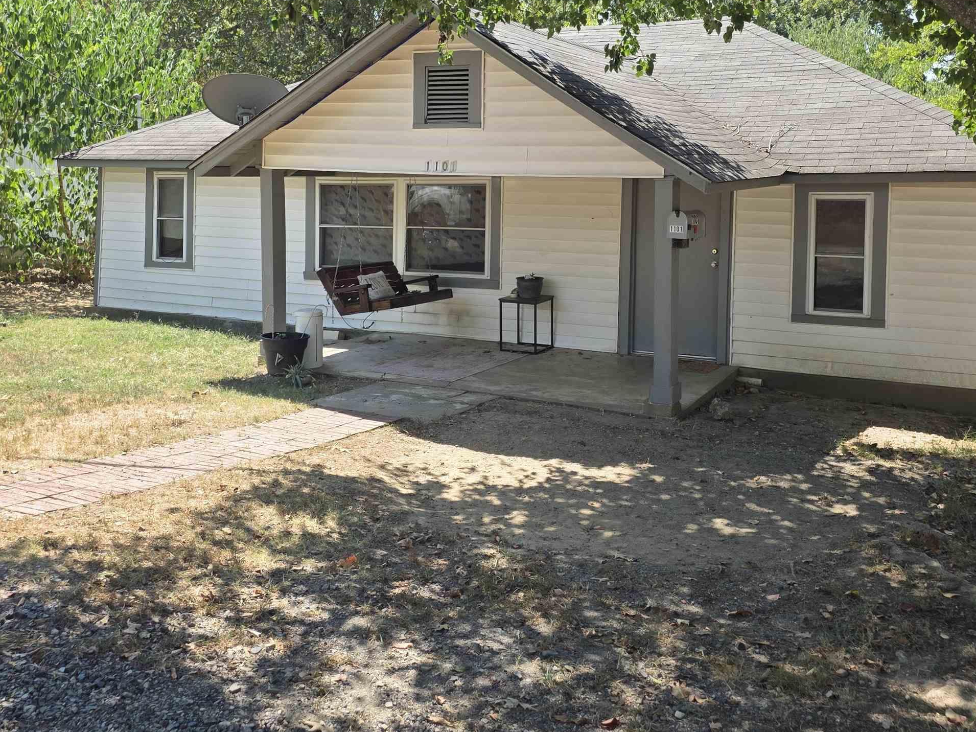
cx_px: 523
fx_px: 1043
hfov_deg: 50.1
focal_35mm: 37
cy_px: 230
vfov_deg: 38.1
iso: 80
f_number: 1.7
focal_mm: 6.3
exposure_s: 1/1663
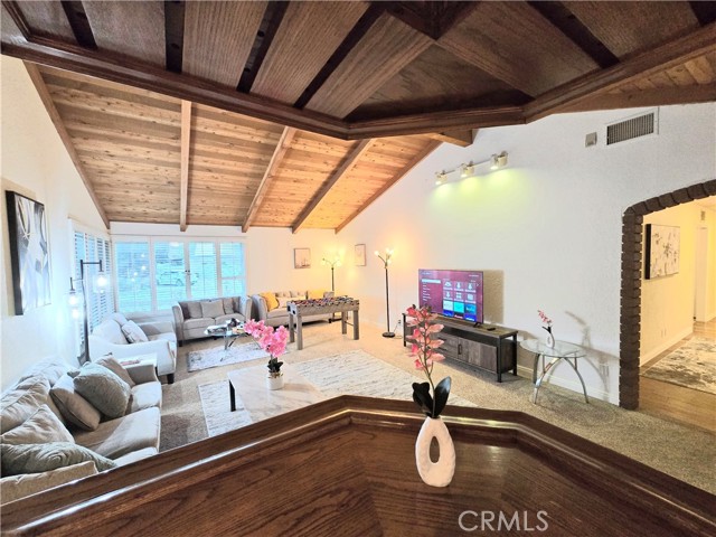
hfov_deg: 106.2
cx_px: 358
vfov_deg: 89.9
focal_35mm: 13
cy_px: 268
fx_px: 269
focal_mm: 2.2
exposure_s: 1/60.2
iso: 400
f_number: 2.2
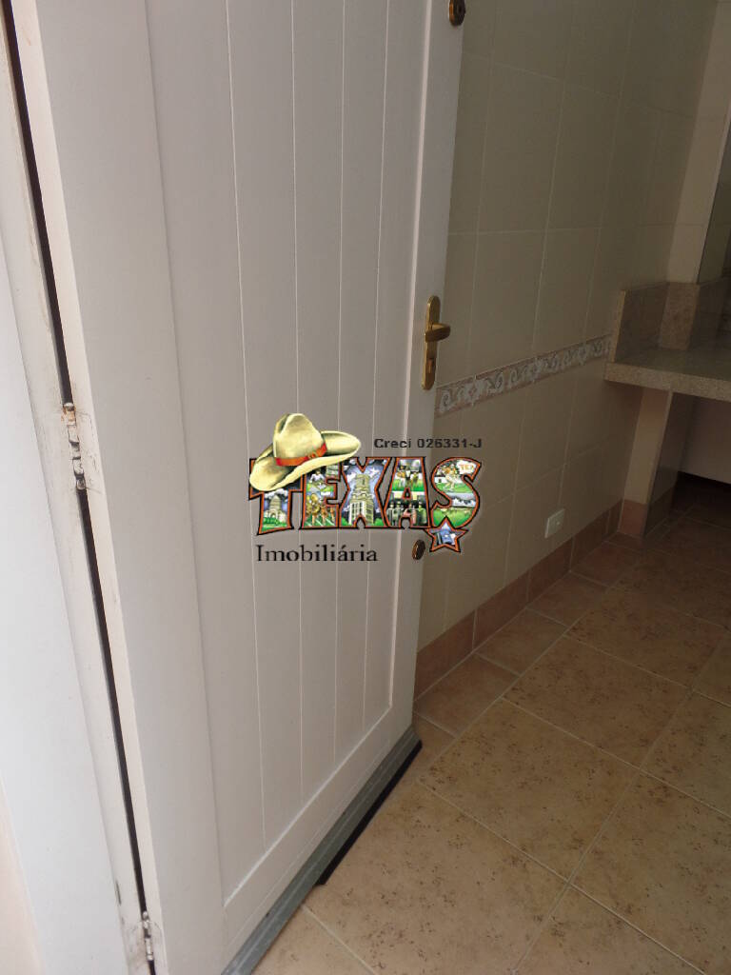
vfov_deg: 73.9
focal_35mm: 23
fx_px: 648
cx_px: 366
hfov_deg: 58.9
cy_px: 488
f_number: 2.8
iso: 160
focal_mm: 4.1
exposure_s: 1/30
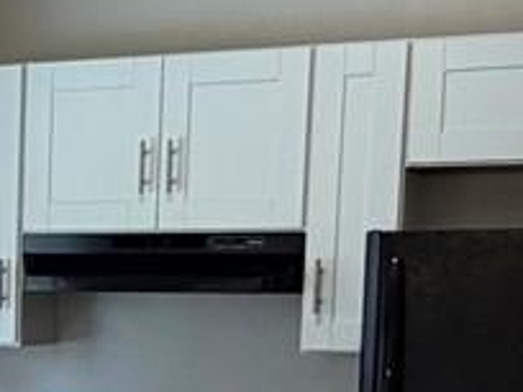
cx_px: -169
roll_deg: -0.8
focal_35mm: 110
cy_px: 523
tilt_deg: -7.3
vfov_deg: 13.0
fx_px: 1662
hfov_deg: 16.8
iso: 200
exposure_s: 1/120
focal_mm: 2.22
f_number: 2.2
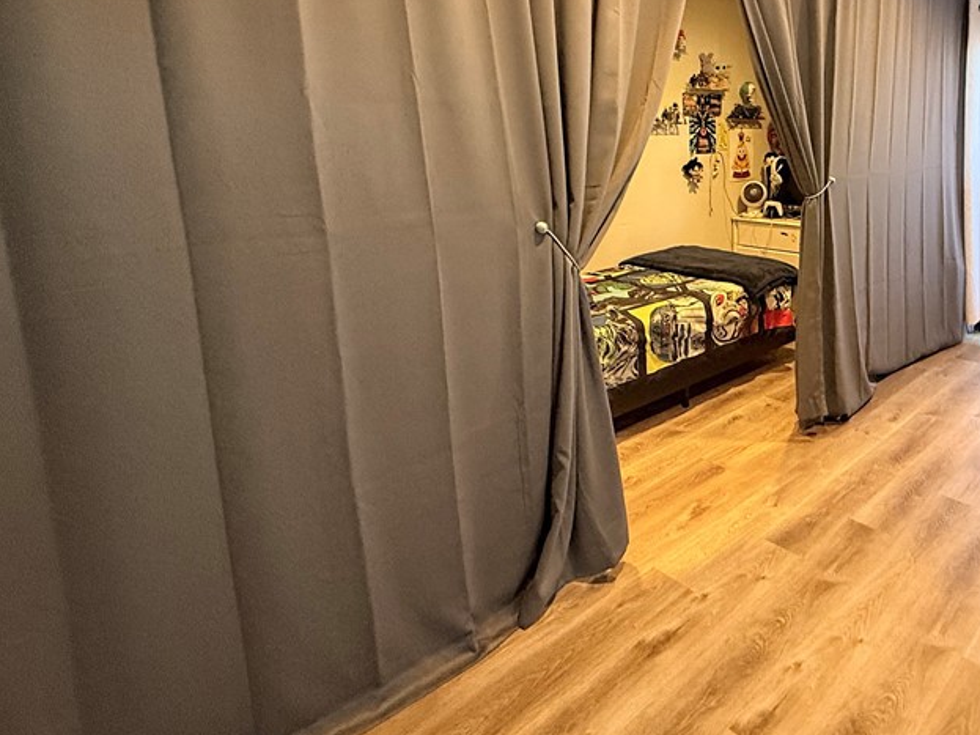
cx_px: 777
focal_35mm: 23
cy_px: 194
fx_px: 651
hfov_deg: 67.4
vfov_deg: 56.3
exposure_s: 1/60
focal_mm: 2.22
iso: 500
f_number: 2.2
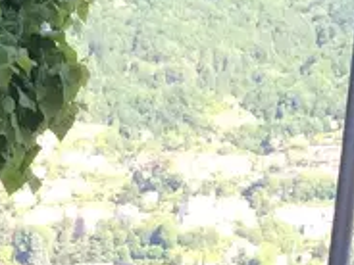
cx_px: -462
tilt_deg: -14.7
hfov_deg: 9.4
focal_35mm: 189
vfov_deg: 7.0
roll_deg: +0.4
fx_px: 1933
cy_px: 812
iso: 32
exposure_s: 1/234
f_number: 2.2
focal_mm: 4.15
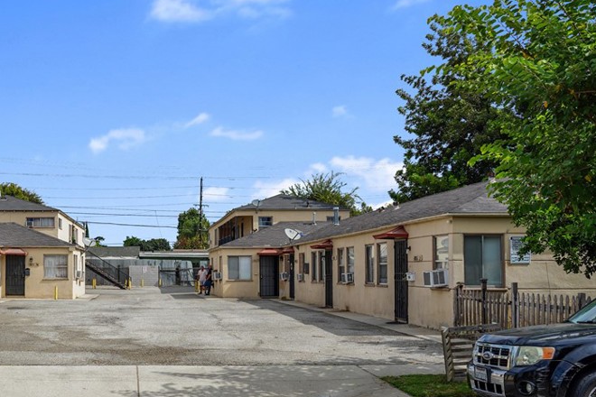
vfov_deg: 29.7
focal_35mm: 45
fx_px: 745
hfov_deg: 42.2
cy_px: 250
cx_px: 144
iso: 100
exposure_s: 1/250
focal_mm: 29
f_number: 7.1
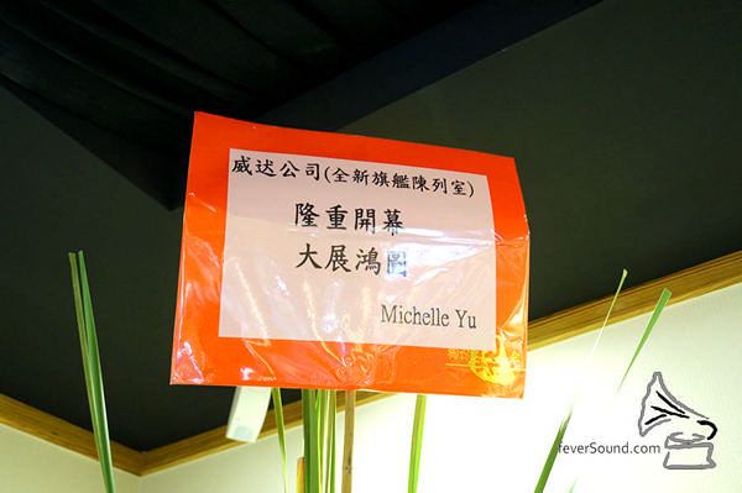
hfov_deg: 51.3
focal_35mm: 38
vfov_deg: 35.4
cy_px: 246
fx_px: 772
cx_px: 371
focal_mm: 25
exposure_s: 1/20
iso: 800
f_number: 4.5
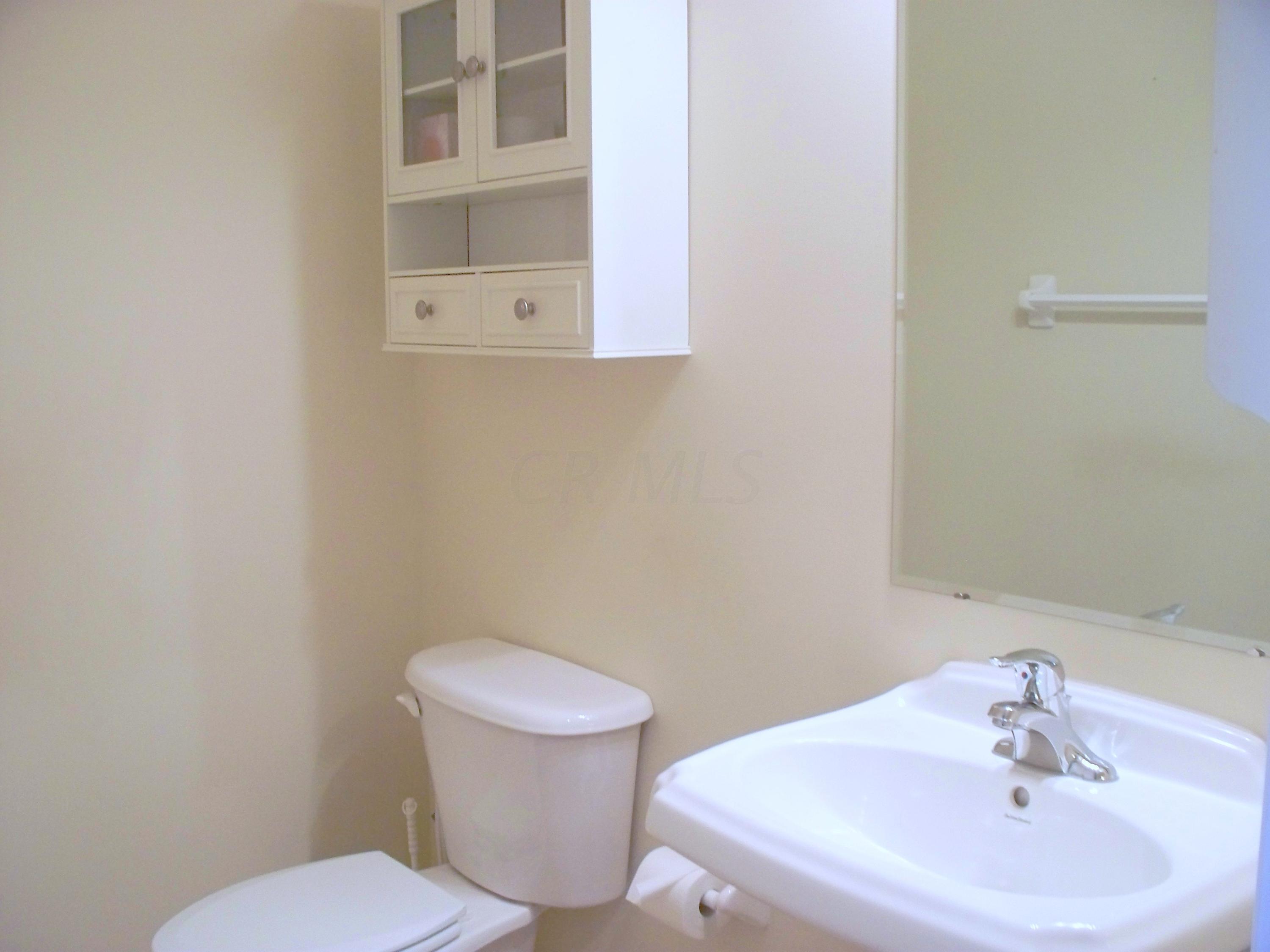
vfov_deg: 39.7
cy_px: 476
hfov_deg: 51.4
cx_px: 635
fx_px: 1321
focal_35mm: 36
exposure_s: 1/60
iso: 500
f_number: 2.8
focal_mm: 7.54
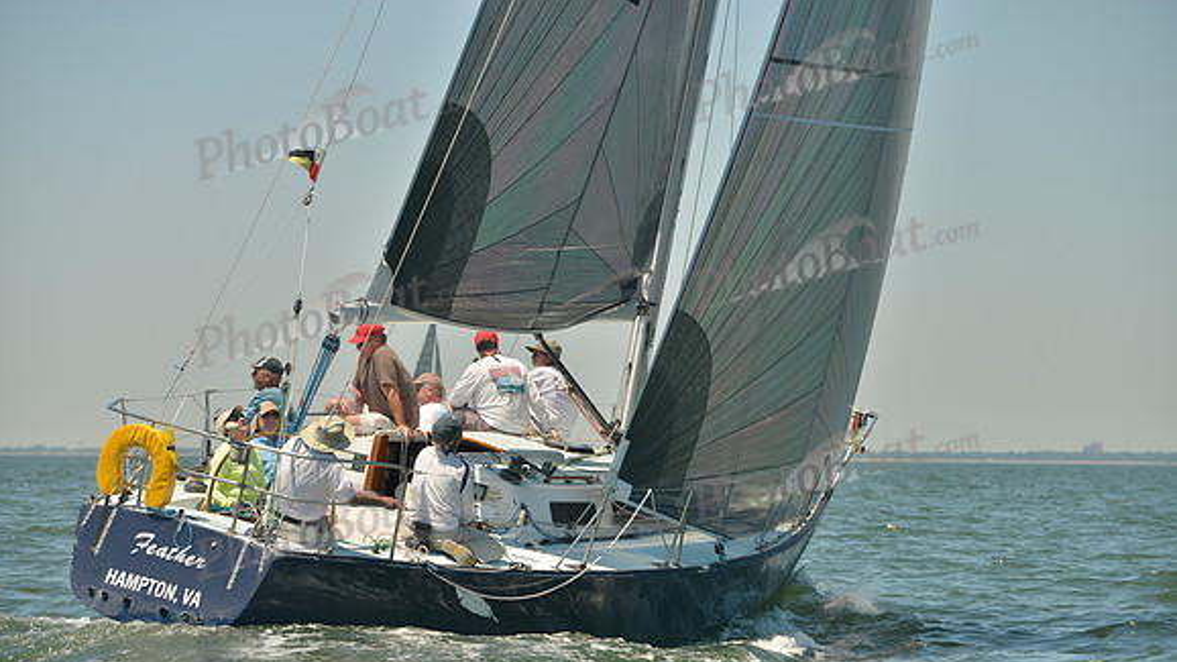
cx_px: 588
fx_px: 4431
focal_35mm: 142
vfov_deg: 8.5
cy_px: 392
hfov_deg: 15.1
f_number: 7.1
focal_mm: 135
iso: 200
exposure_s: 1/640
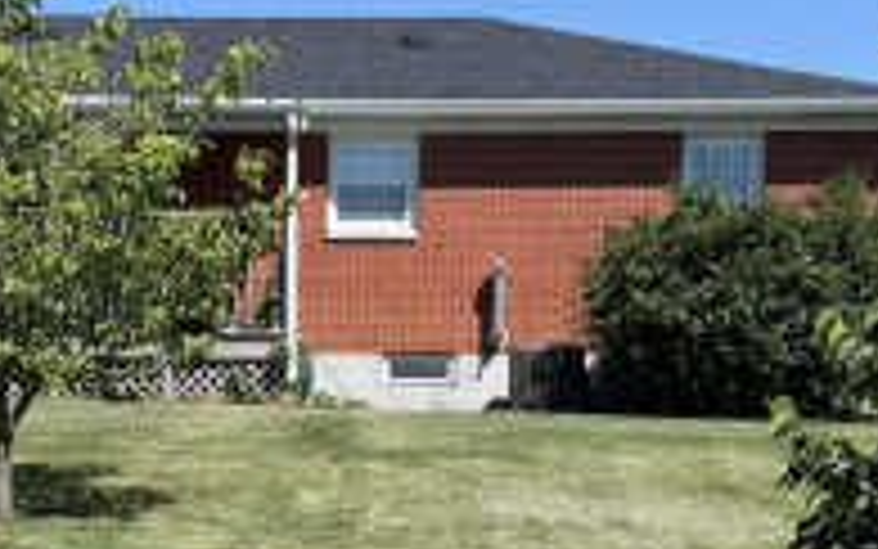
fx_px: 2082
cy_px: 673
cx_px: 239
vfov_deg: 14.5
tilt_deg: -6.3
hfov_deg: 23.6
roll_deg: -1.6
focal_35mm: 87
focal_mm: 6.76
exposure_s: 1/3953
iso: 80
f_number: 1.78
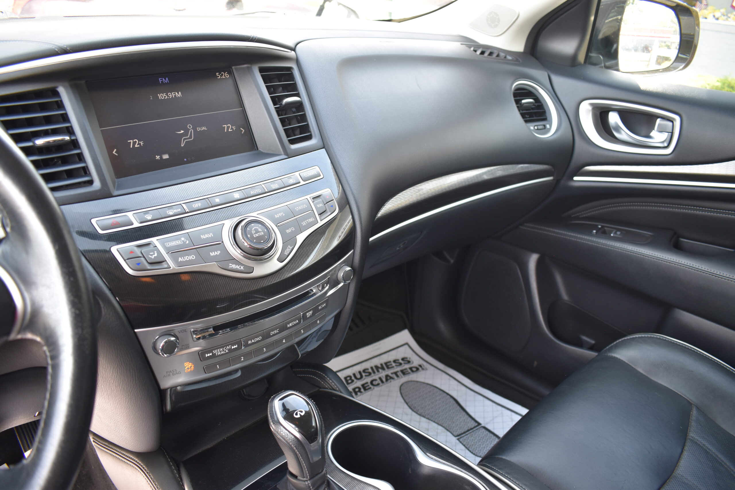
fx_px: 551
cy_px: 245
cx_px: 368
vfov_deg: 47.9
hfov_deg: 67.4
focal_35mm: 27
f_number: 4.5
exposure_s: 1/80
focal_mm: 18
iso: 400
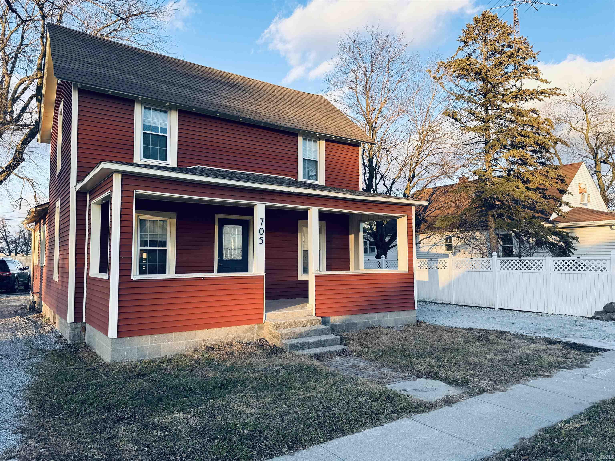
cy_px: 230
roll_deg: +0.4
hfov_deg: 71.6
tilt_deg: +3.2
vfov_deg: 56.8
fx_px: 426
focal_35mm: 24
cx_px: 308
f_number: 1.78
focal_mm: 6.76
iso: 80
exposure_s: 1/637
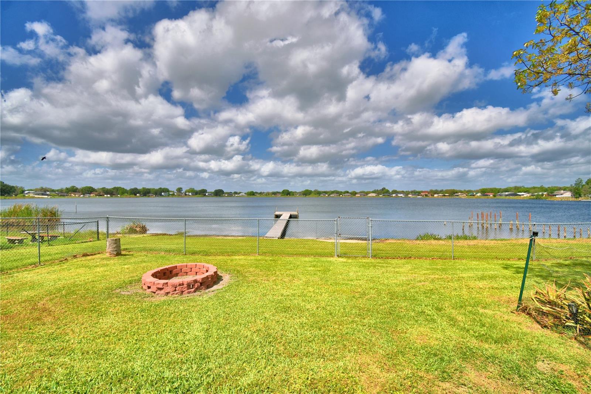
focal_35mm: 15
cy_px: 197
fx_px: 246
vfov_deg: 77.3
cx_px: 296
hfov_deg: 100.4
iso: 100
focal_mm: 10
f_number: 4.5
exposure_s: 1/2000
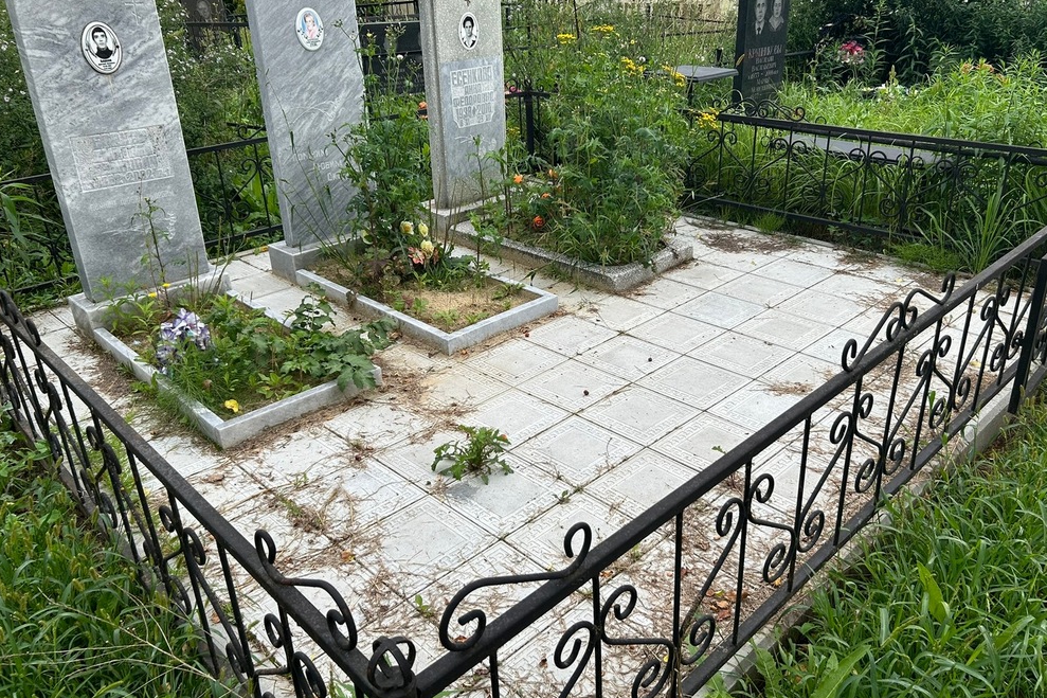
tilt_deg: -22.8
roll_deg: +2.6
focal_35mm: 28
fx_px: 814
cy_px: 333
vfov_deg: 46.4
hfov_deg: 65.5
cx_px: 541
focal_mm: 5.7
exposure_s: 1/1326
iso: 50
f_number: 1.5
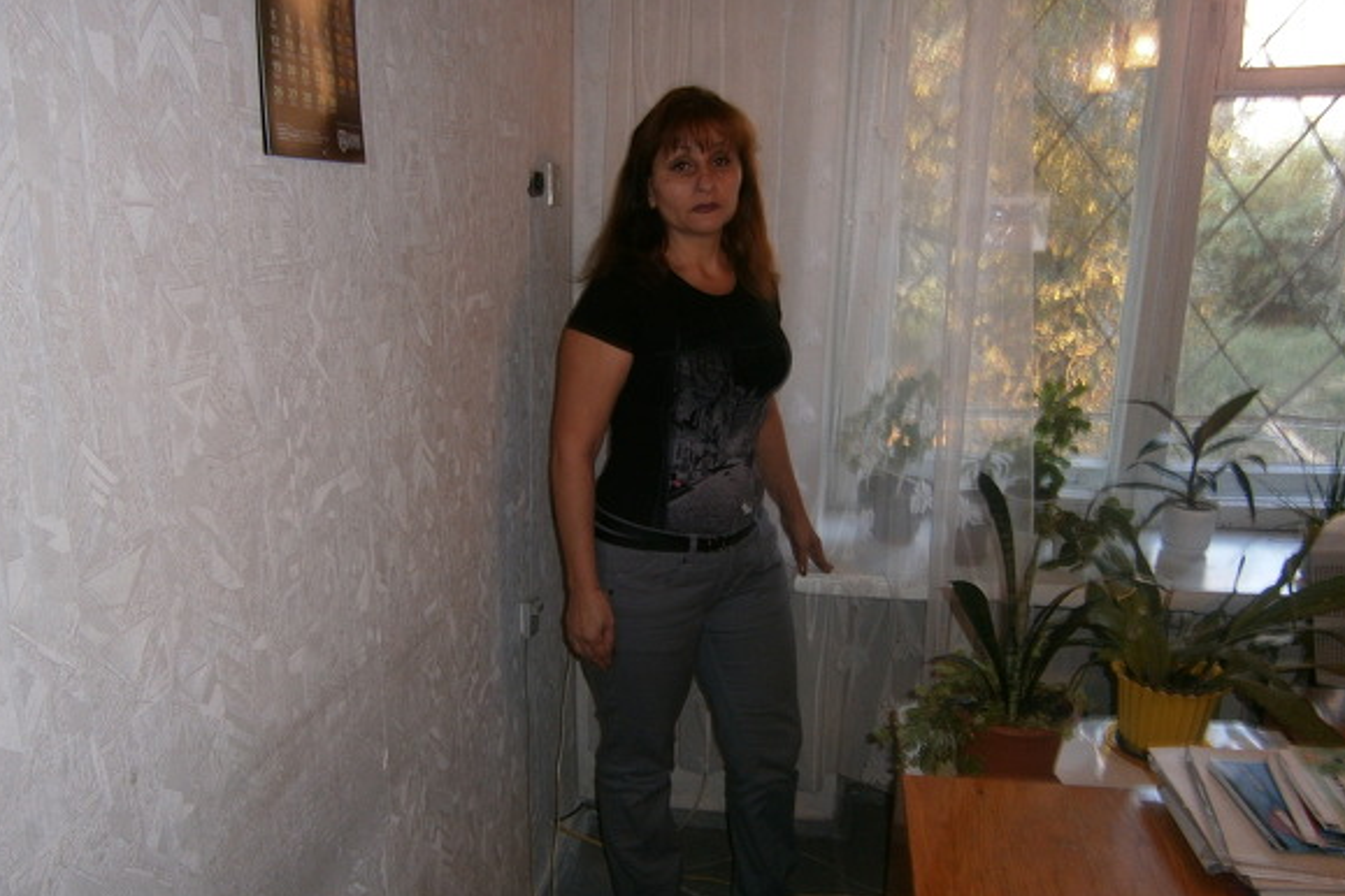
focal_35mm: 28
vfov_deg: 46.3
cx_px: 664
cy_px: 515
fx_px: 1046
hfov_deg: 65.5
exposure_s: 1/30
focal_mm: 4.7
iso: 125
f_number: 2.8
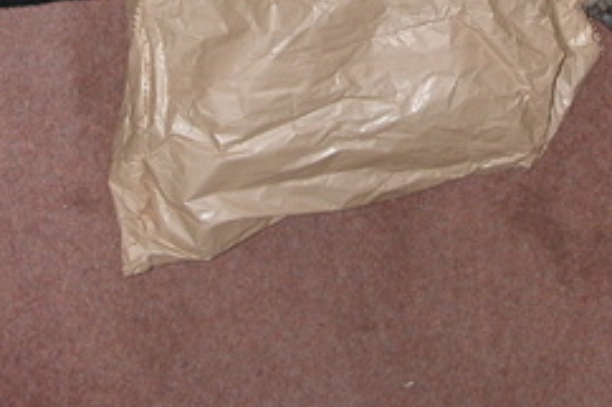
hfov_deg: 28.8
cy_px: 23
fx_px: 1189
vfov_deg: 19.0
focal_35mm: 70
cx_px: 374
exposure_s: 1/59.9
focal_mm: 5.6
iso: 100
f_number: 2.7
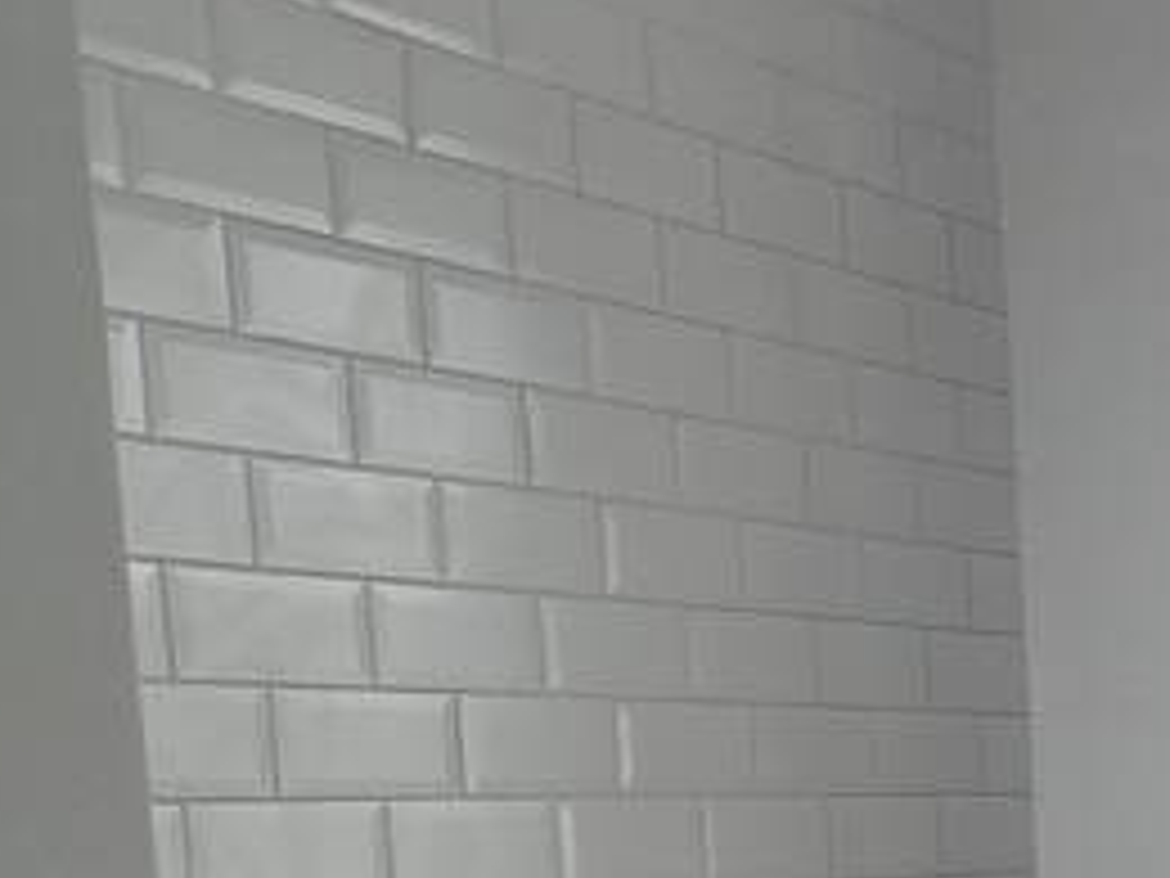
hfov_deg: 15.6
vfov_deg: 19.2
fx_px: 2434
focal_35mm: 72
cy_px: 1081
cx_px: 2736
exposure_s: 1/129
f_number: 2.2
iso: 50
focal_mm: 2.2
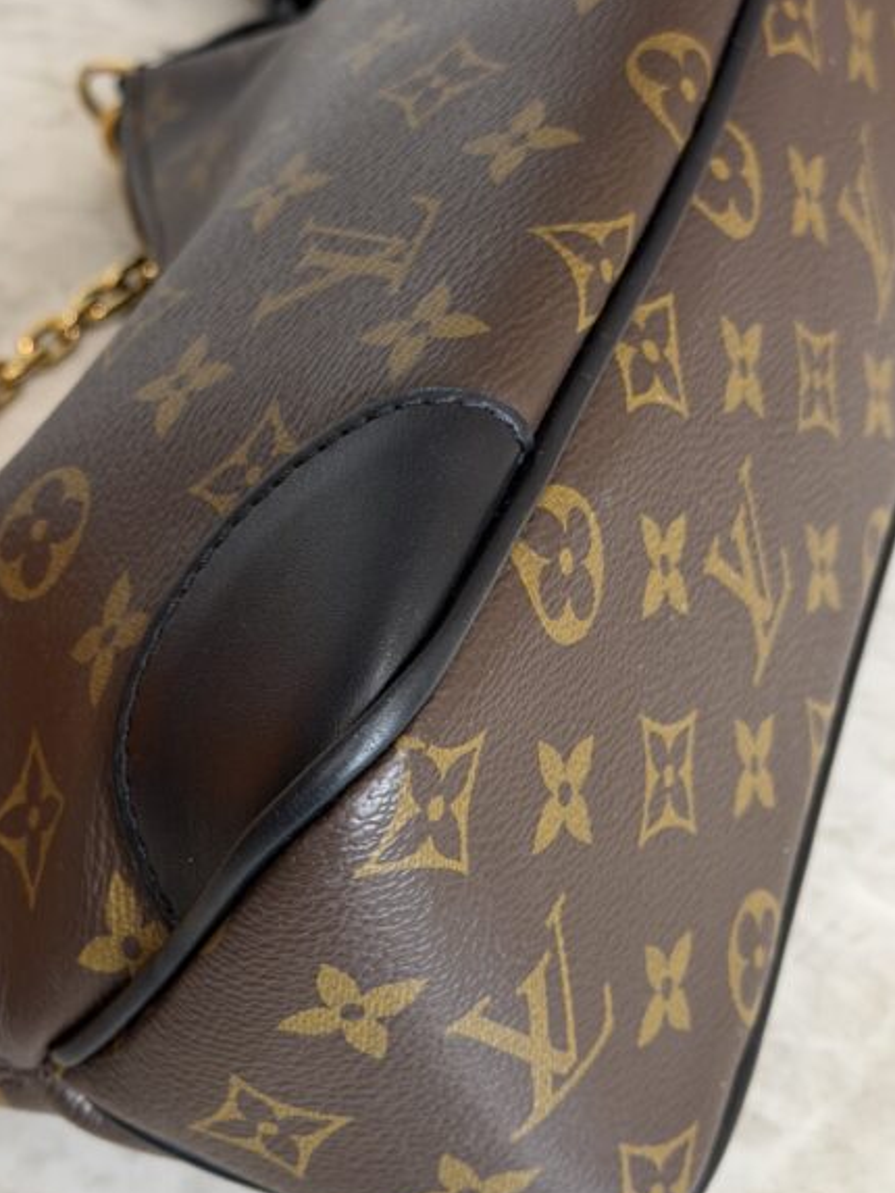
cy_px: 687
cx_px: 370
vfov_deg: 28.9
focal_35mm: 67
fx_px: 2309
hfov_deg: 21.9
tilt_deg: -48.0
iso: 125
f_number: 1.78
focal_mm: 6.76
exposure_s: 1/60
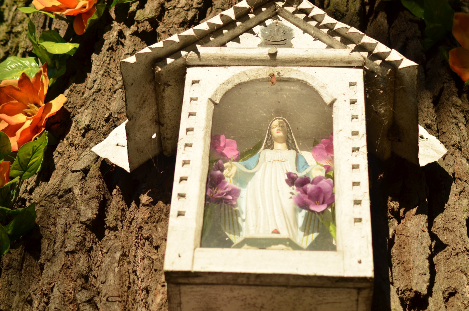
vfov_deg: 13.0
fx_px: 1365
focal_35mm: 105
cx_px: 234
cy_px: 156
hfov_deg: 19.5
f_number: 6.3
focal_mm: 70
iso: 100
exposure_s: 1/250
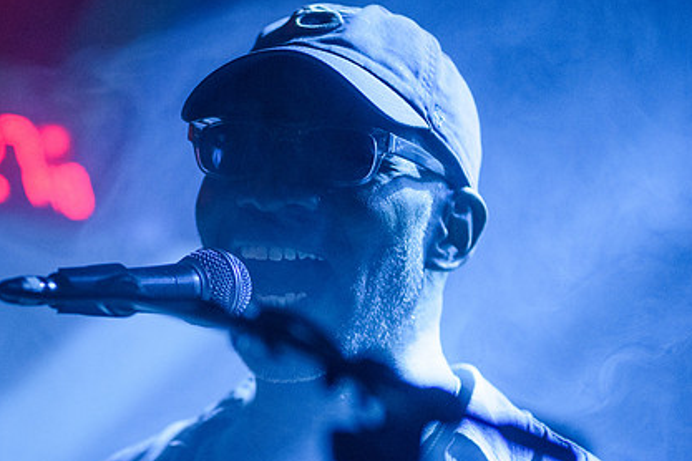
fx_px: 5343
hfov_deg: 7.4
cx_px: 237
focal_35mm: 278
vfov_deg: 4.9
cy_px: 276
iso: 3200
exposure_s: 1/200
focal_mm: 200
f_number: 3.2
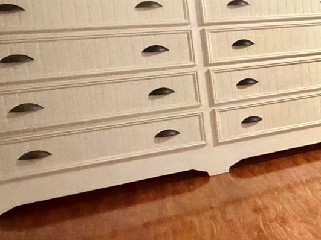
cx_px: 525
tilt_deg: -10.5
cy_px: 65
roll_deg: +1.0
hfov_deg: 24.2
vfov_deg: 26.7
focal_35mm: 54
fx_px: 501
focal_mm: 2.22
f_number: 2.2
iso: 2000
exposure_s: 1/30
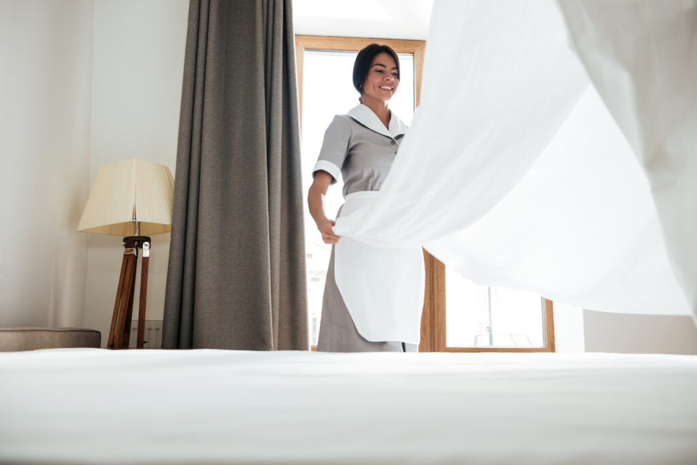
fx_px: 620
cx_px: 348
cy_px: 232
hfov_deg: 58.7
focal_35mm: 32
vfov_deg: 41.1
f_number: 4
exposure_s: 1/160
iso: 400
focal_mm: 32
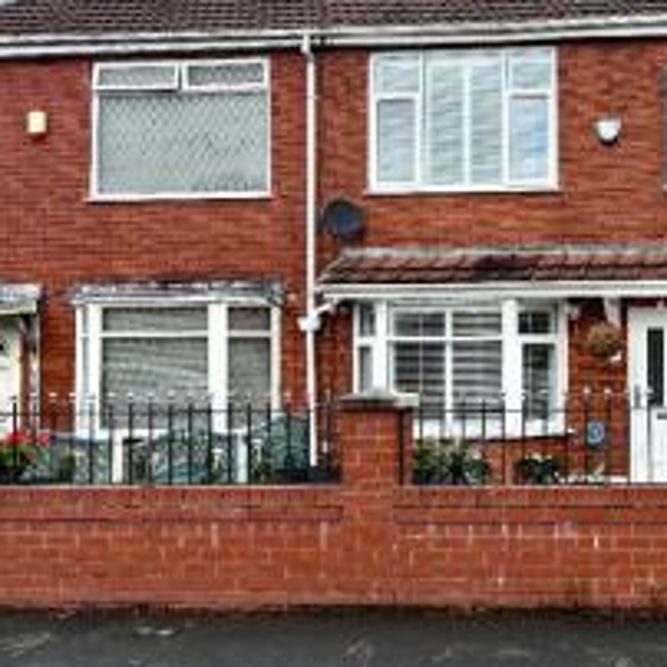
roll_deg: +0.1
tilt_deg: +1.9
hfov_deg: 32.1
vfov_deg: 35.3
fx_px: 1046
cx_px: 695
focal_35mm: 48
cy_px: 309
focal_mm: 5.96
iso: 64
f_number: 1.6
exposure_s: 1/2451
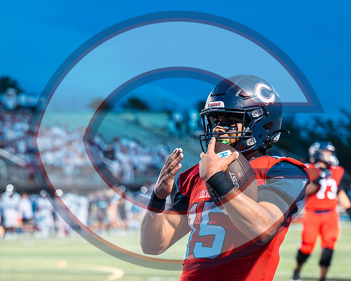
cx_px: 95
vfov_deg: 8.7
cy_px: 314
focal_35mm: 176
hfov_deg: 11.0
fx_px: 1827
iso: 11400
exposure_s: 1/1600
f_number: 2.8
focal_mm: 70
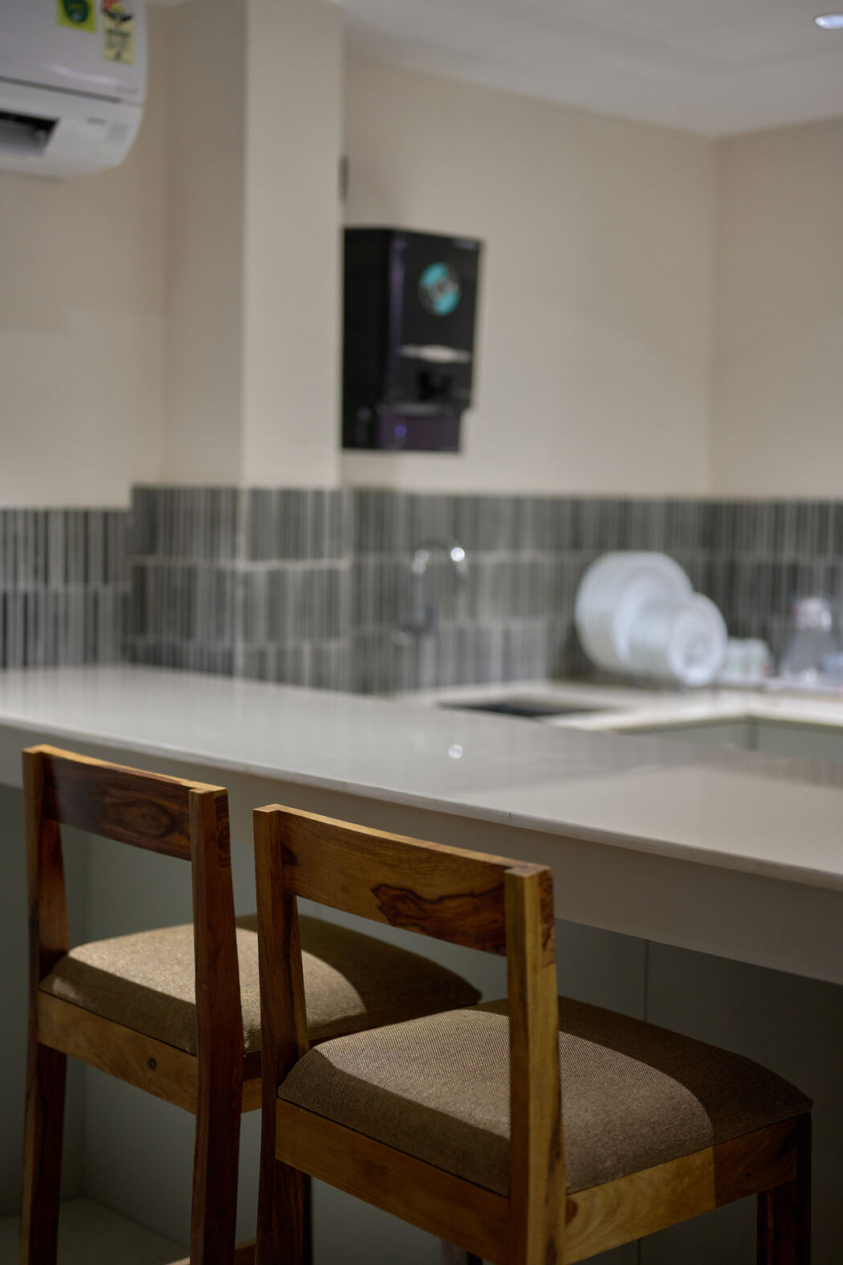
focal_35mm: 51
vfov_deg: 38.9
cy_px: 626
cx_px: 416
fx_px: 1791
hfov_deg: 26.5
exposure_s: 1/160
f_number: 1.8
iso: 640
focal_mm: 50
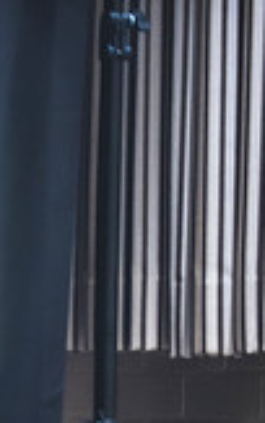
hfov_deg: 3.0
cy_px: 479
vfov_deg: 4.8
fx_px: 5022
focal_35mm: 435
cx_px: -475
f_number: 2.8
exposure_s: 1/250
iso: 1600
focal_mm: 120
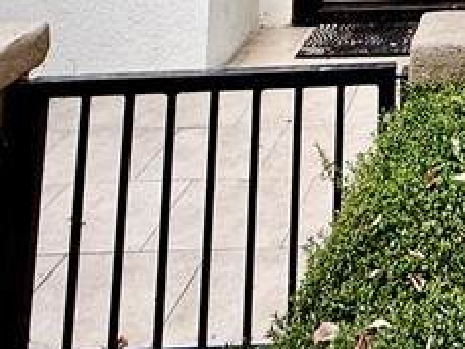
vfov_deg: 16.3
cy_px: -396
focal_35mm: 63
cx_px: 553
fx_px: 846
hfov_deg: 27.2
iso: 50
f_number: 2.2
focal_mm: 2.22
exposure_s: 1/395
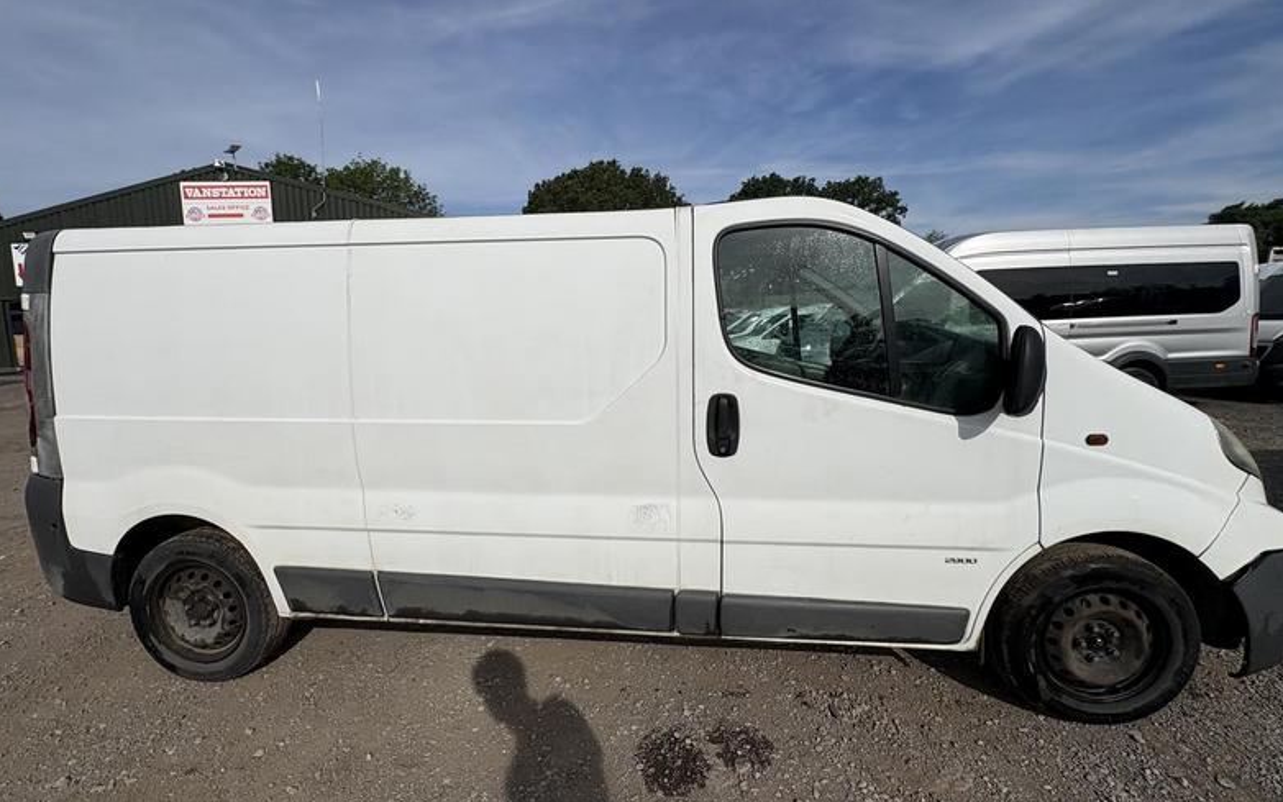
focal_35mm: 17
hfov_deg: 94.3
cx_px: 617
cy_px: 387
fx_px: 595
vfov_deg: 68.0
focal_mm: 2.22
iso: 50
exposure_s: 1/6135
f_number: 2.2
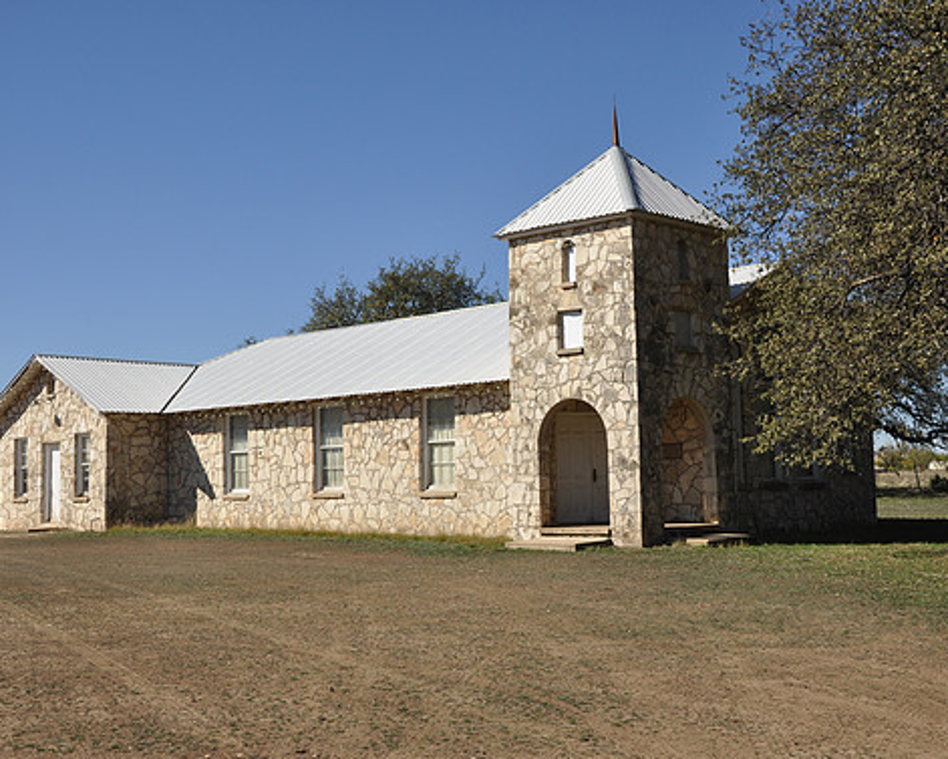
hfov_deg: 41.1
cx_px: 501
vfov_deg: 33.4
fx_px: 1263
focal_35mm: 45
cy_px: 380
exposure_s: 1/250
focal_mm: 26
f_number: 8
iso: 200
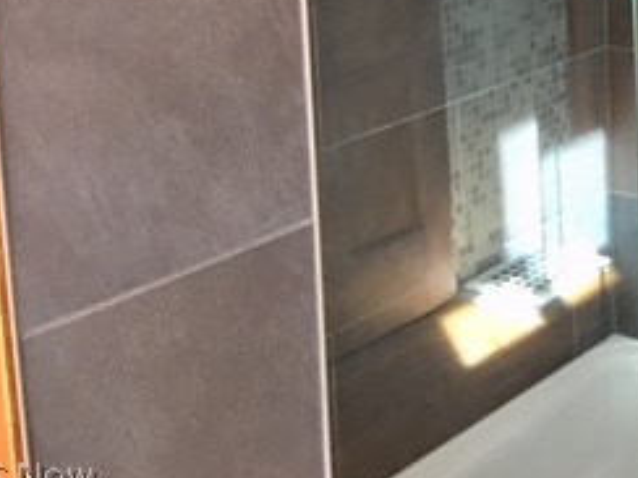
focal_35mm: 76
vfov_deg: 18.2
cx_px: 761
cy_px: -123
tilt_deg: -5.8
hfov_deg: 23.5
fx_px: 1401
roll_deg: +1.2
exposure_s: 1/15
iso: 80
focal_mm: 4.15
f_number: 2.2
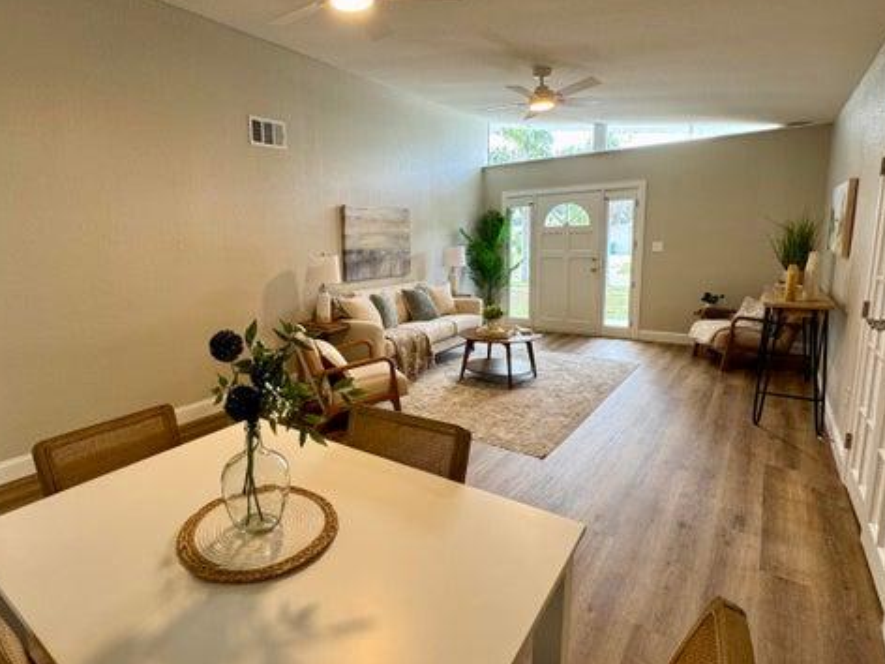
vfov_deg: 68.6
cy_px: 309
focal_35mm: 19
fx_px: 486
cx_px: 368
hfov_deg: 83.9
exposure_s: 1/60
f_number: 2.2
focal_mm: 2.22
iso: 160
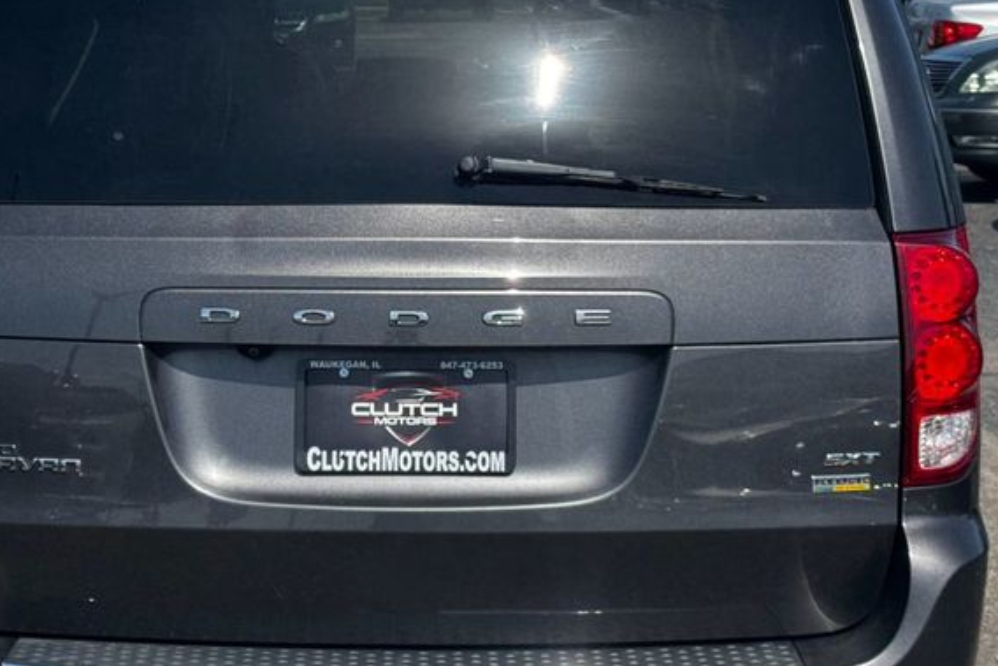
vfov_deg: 15.2
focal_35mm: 90
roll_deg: -0.6
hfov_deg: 22.6
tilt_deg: -7.6
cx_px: 387
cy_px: 262
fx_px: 2495
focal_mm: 6.76
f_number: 1.78
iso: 64
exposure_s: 1/3257
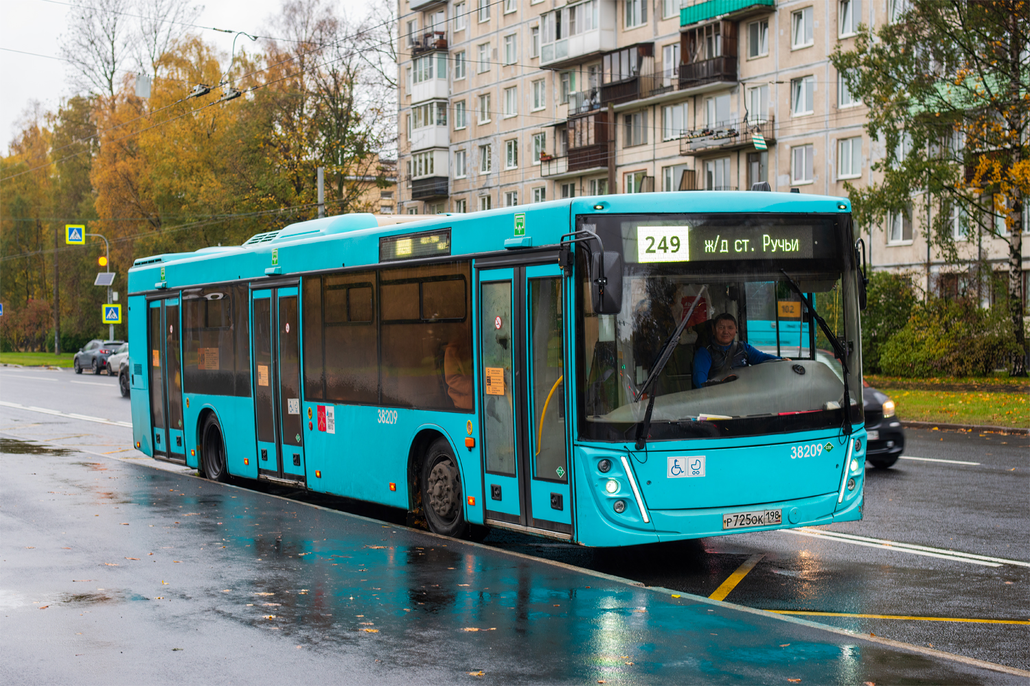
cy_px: 343
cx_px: 515
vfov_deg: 27.0
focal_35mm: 50
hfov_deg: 39.6
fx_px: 1430
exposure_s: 1/125
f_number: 5
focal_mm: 50
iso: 400
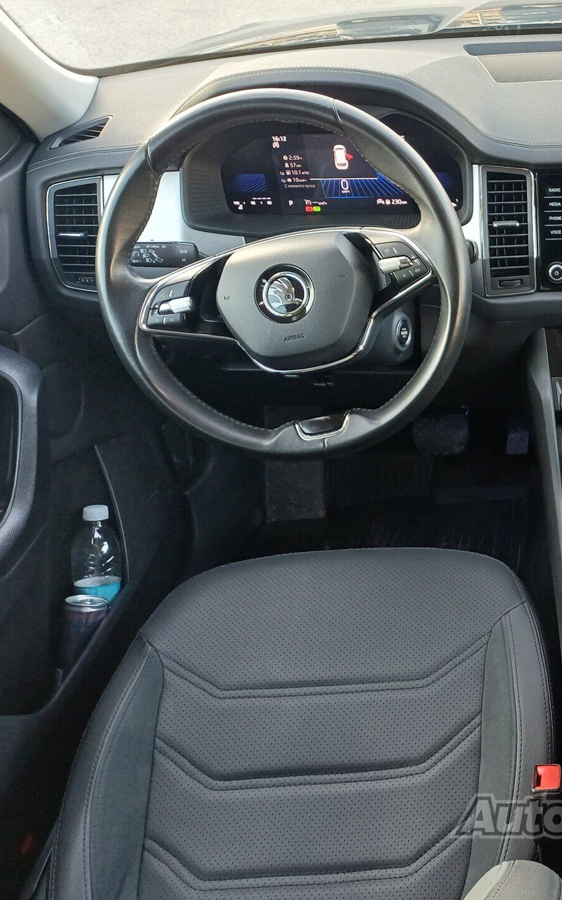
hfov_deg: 32.3
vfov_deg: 54.0
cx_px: 574
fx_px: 883
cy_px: 443
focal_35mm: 36
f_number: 1.8
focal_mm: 4.65
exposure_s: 1/50
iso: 160
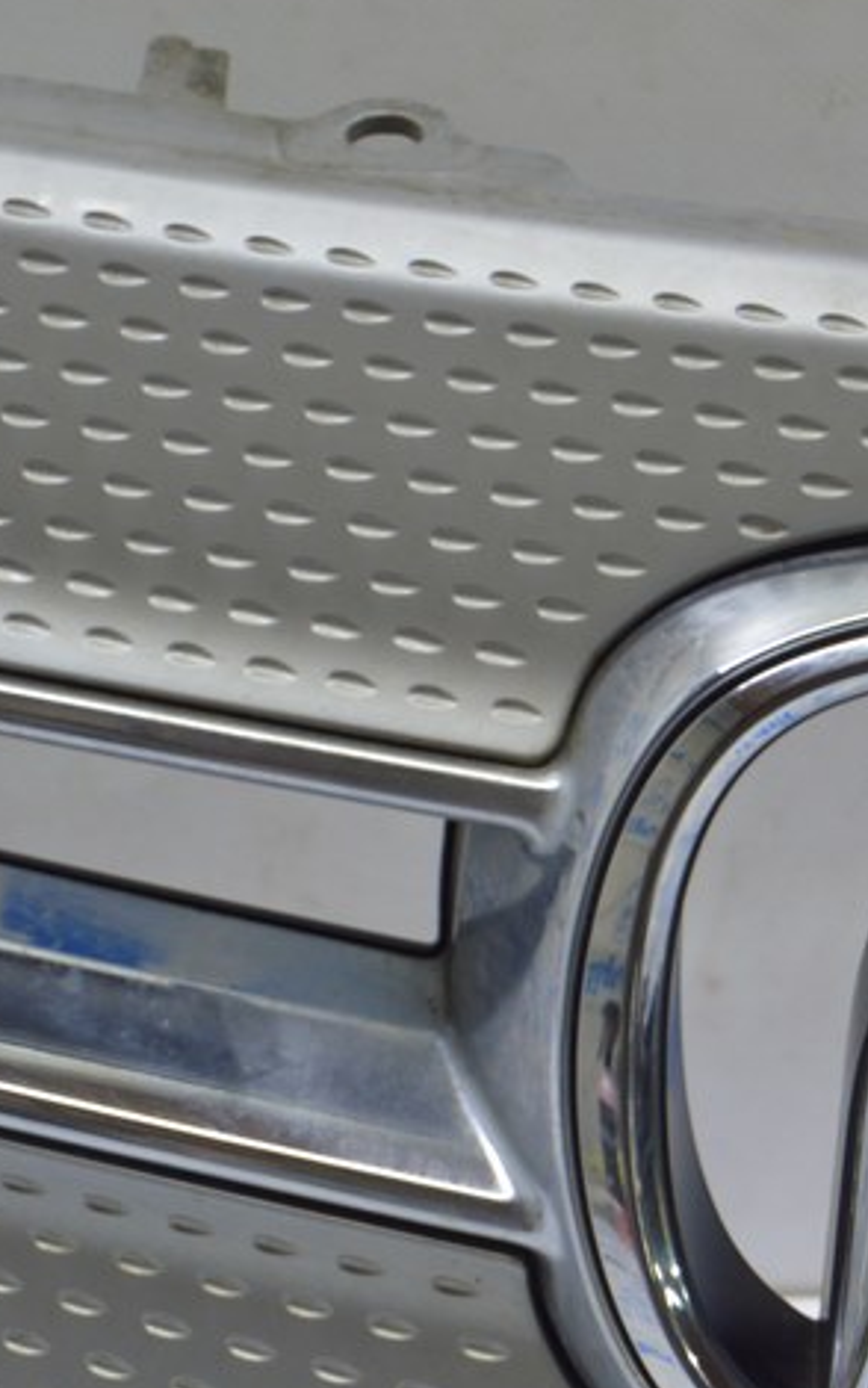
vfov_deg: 11.4
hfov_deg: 7.1
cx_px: 971
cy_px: 961
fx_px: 6926
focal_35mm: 183
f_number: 5.6
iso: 400
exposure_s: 1/20
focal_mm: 55
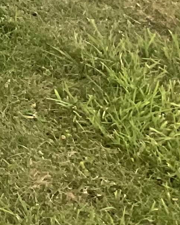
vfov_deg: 9.3
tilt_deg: -18.6
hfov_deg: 6.4
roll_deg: +1.4
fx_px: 1265
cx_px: -570
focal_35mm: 190
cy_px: -263
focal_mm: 3
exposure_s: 1/1121
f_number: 1.8
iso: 16
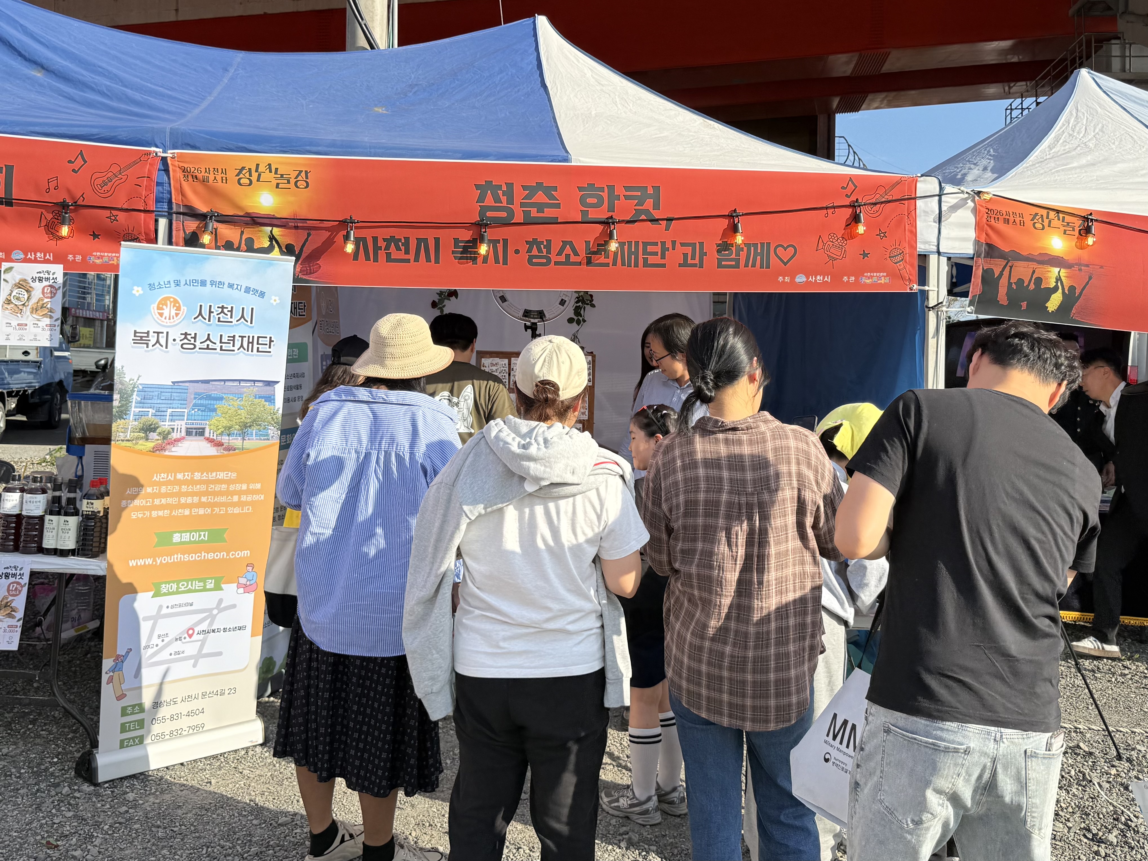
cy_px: 430
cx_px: 574
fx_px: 796
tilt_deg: +4.3
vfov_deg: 56.8
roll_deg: -1.6
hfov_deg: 71.6
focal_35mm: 24
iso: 80
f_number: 1.78
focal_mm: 6.76
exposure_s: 1/3584
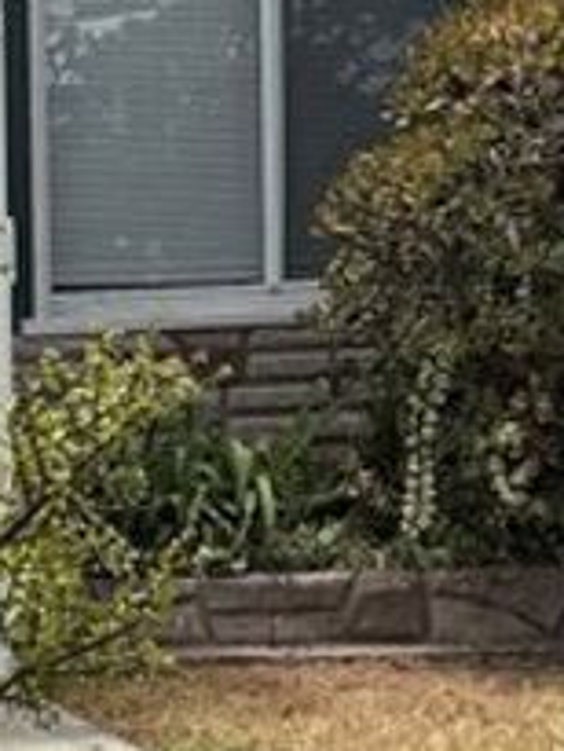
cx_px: 103
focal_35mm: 160
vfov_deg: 12.3
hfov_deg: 9.3
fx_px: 3472
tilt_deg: -2.8
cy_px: 273
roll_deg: -0.4
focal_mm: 6.76
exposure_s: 1/6173
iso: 80
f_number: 1.78
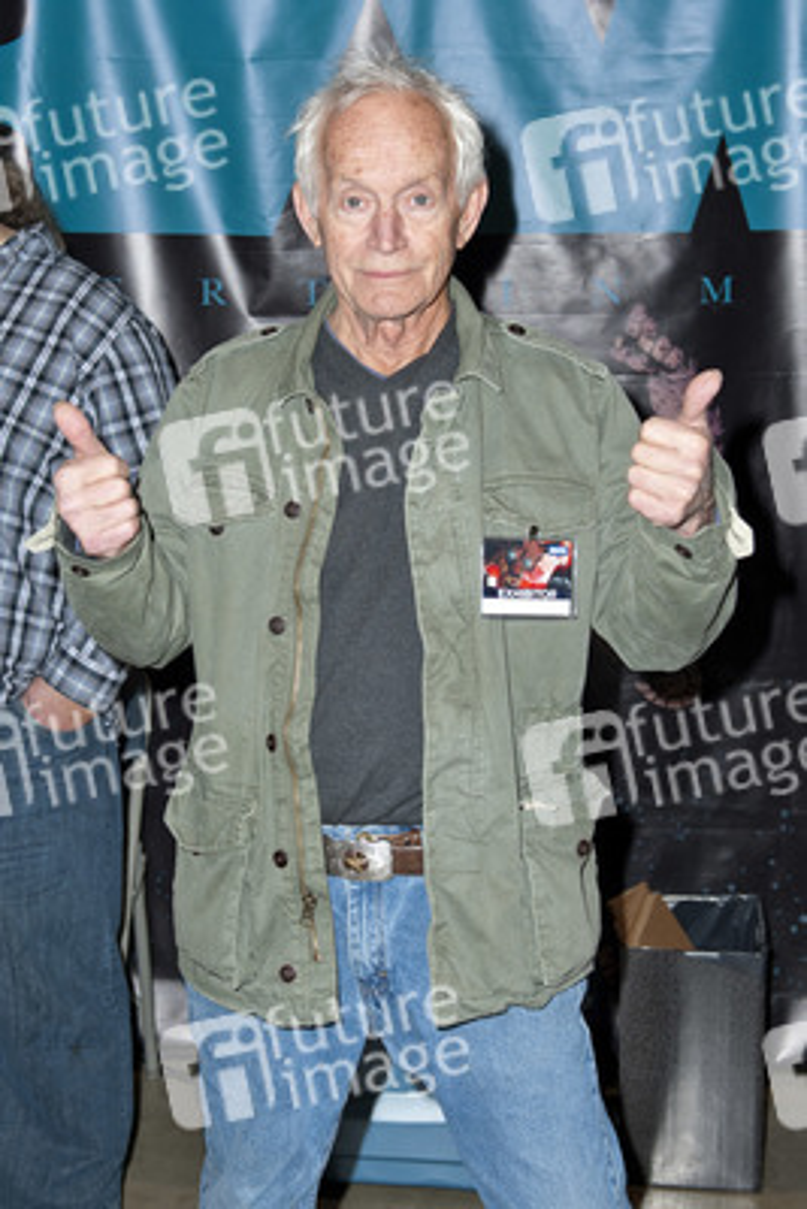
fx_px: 1478
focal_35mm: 44
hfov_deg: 30.5
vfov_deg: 44.5
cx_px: 404
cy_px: 604
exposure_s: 1/320
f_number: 4
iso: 400
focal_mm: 44
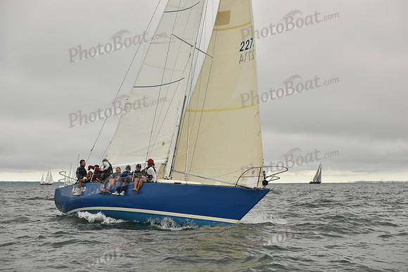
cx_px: 204
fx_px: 793
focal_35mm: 70
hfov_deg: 28.8
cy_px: 136
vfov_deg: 19.5
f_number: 6.3
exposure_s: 1/800
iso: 320
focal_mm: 70
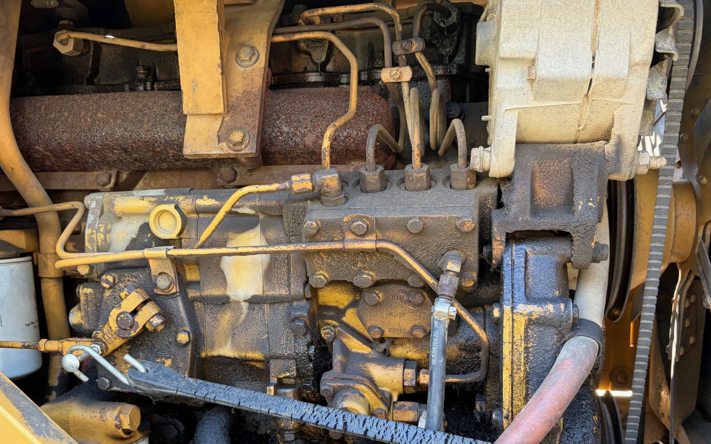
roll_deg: +2.2
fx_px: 698
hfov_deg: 54.0
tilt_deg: -8.2
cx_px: 361
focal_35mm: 36
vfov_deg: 34.9
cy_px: 308
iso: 125
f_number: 1.6
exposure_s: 1/120
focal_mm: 5.96
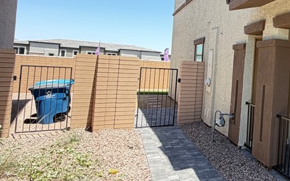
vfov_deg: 36.0
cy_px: 66
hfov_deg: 44.0
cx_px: 311
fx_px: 277
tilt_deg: -0.4
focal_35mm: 35
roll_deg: -3.7
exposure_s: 1/224
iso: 64
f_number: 2.2
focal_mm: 2.22
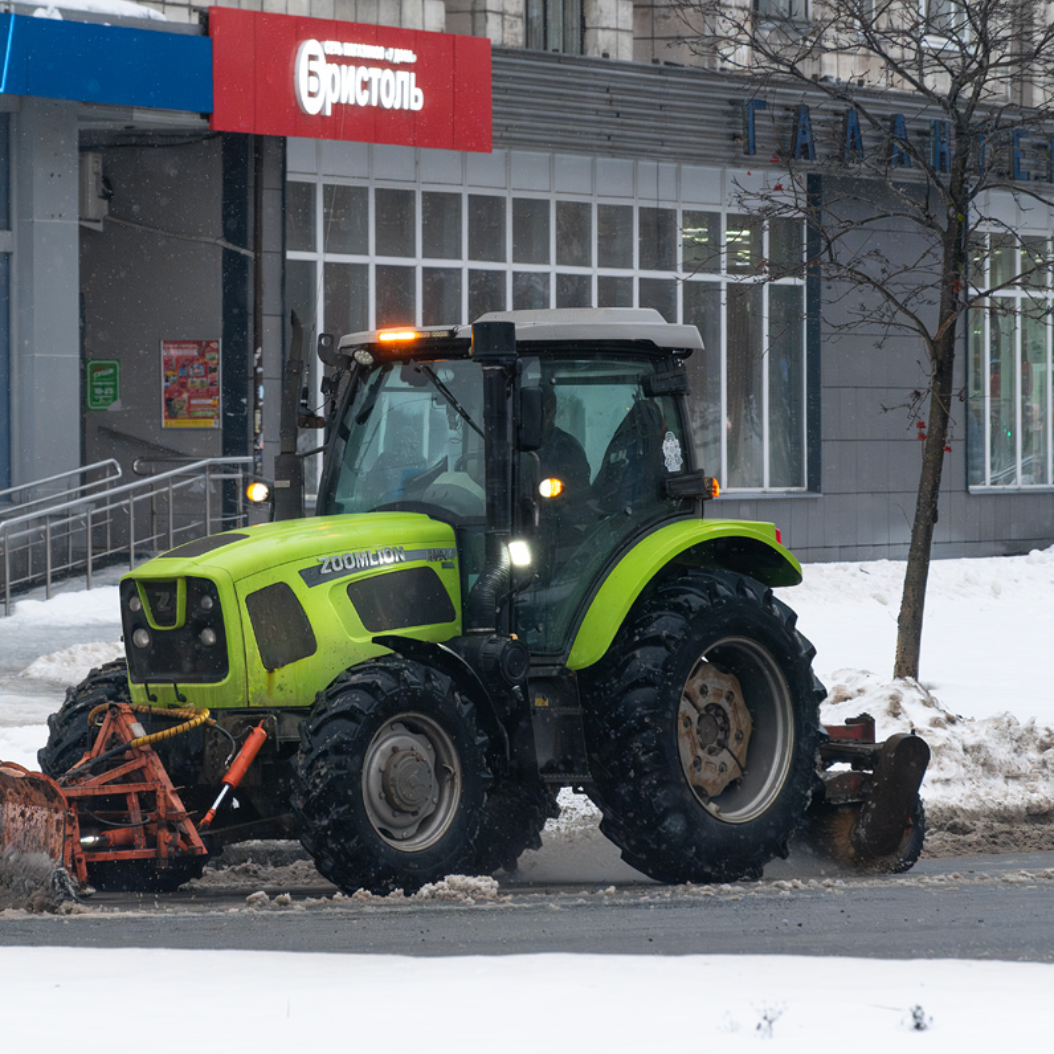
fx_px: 8164
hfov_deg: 7.4
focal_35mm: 237
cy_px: 528
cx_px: 372
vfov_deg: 7.4
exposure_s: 1/400
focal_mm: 185
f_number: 7.1
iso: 3200
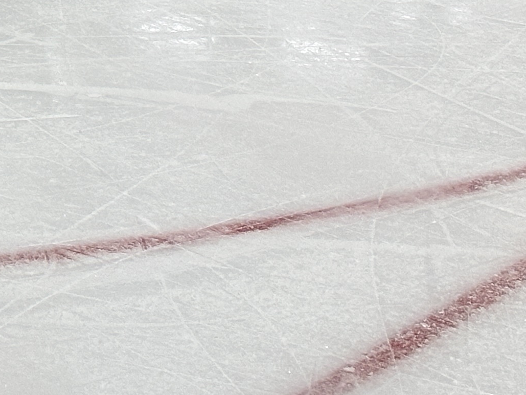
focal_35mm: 188
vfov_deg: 7.7
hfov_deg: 10.0
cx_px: -381
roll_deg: +1.5
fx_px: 2857
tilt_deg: -7.3
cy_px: -319
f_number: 1.78
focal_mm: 6.86
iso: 80
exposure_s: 1/120
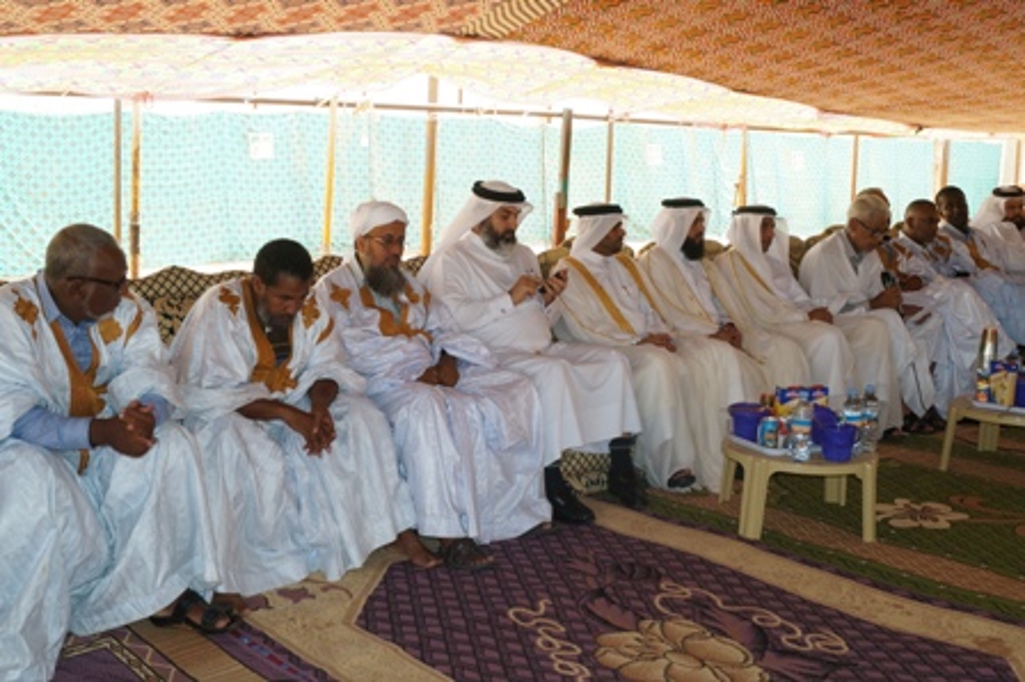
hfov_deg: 49.6
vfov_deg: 34.2
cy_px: 341
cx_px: 512
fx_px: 1110
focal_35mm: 39
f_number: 11
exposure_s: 1/100
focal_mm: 26
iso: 400
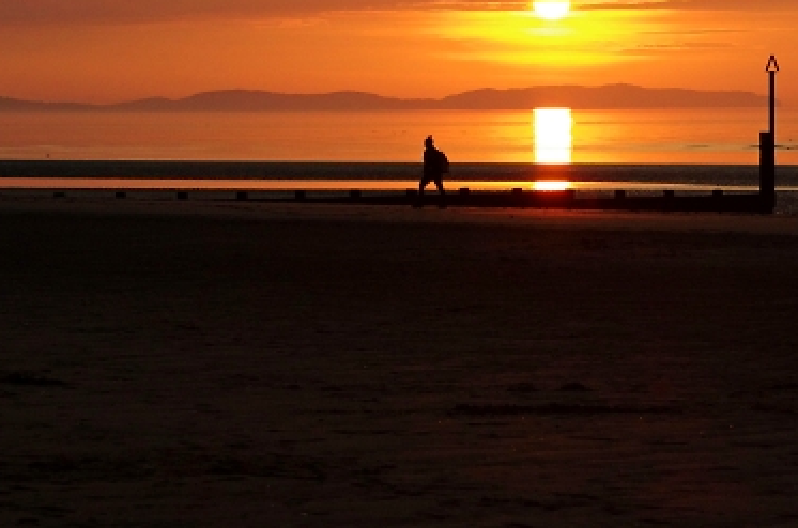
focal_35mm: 169
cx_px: 605
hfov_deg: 12.1
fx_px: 3738
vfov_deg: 8.1
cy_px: 217
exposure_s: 1/2500
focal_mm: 70
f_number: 6.3
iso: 2500
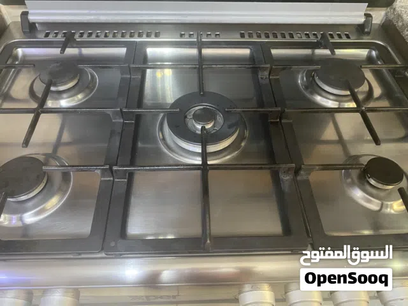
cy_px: 153
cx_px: 204
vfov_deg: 53.1
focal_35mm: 26
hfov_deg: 67.3
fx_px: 306
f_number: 1.8
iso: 500
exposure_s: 1/40
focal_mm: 4.25
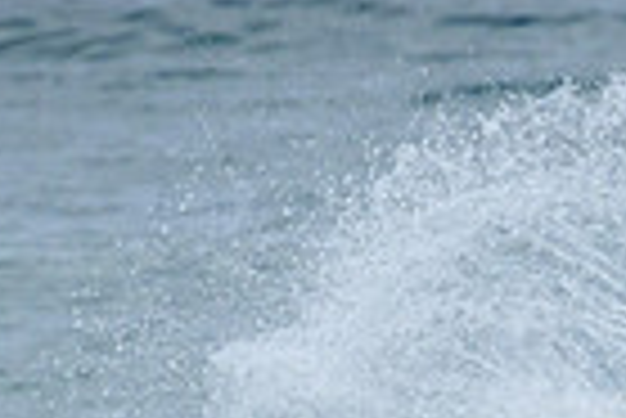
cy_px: 573
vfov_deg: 0.4
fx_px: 58208
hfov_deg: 0.6
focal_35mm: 3344
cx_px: 838
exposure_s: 1/2000
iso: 1000
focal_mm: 800
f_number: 11
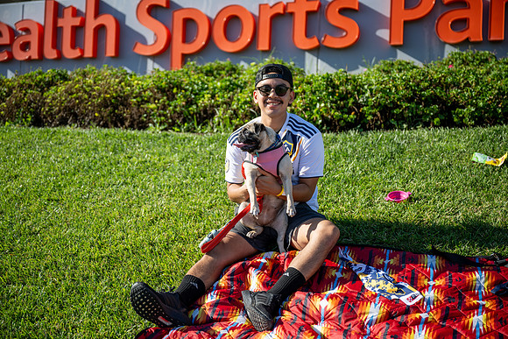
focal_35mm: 43
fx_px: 607
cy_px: 170
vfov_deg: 31.2
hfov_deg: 45.4
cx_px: 254
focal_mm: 43
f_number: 2.8
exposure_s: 1/1000
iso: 64
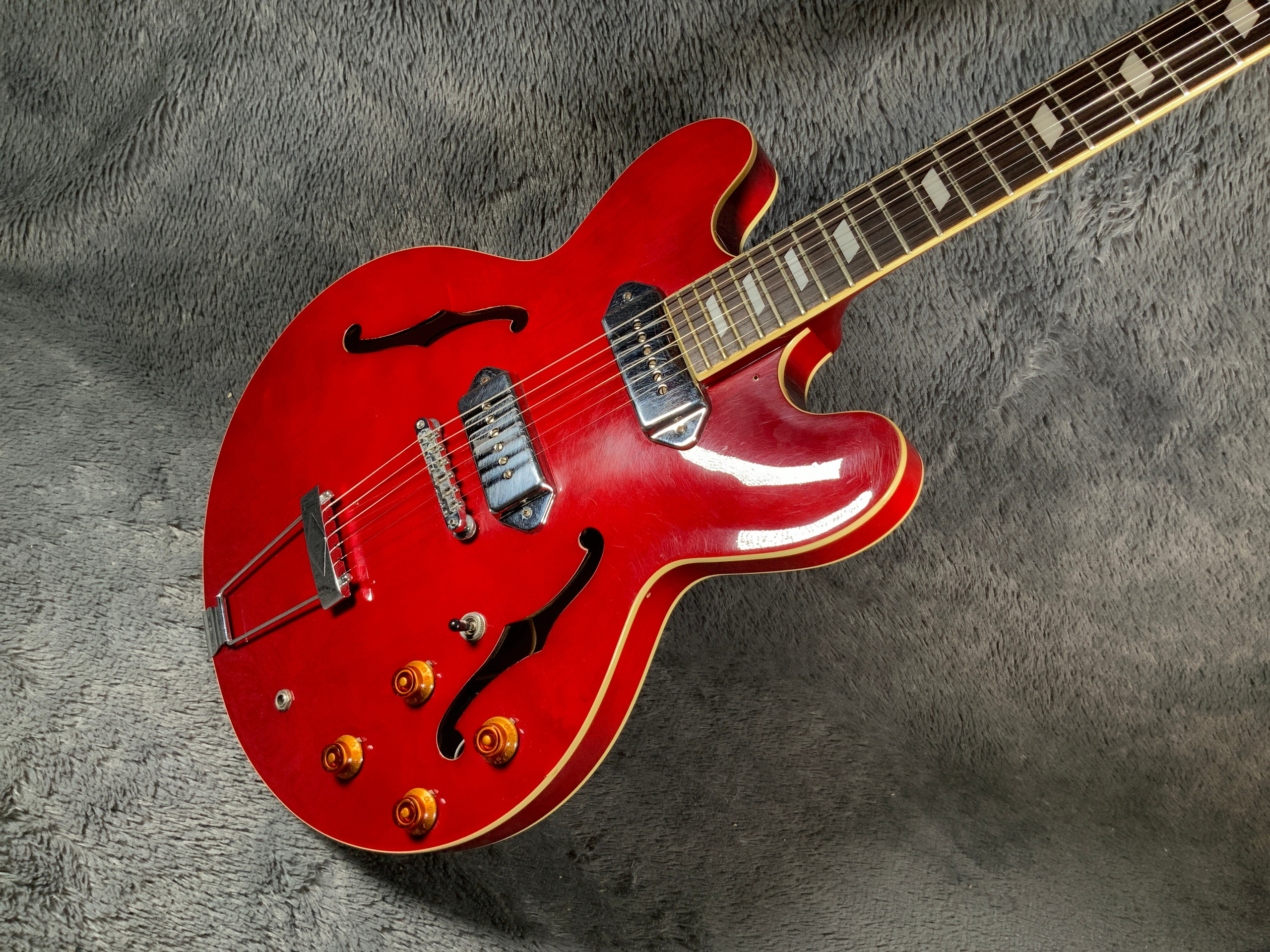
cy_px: 476
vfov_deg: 48.2
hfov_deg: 61.7
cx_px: 635
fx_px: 1064
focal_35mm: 29
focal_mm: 3
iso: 50
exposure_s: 1/104
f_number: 1.8
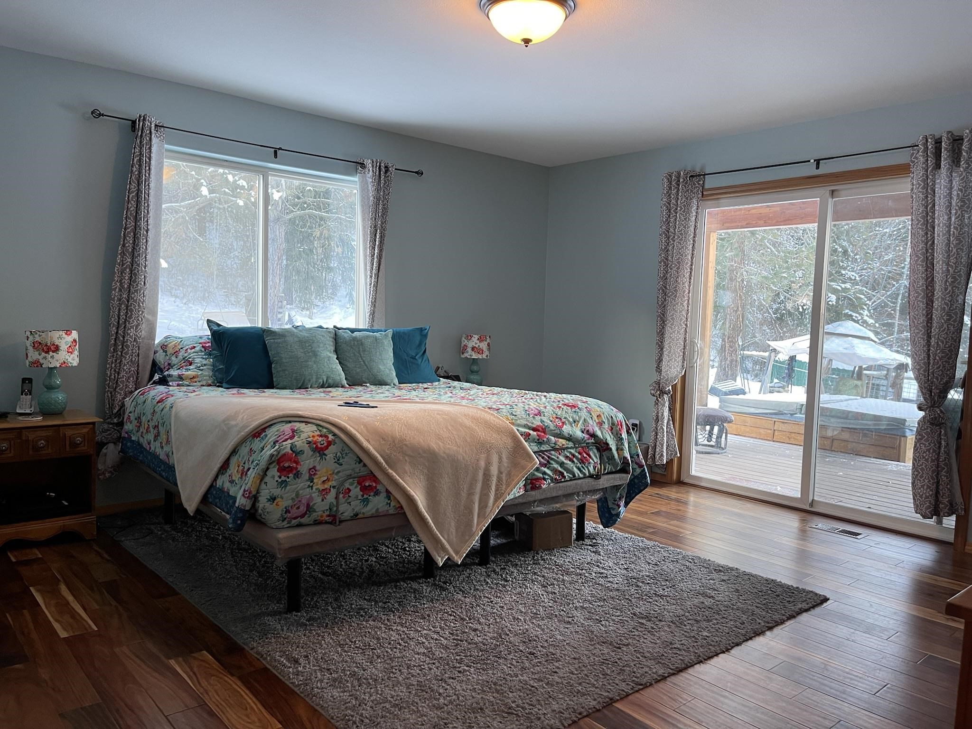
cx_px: 486
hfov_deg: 67.3
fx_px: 730
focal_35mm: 26
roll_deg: -2.3
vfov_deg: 53.1
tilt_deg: -4.3
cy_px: 364
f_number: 1.6
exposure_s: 1/60
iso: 125
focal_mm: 5.1
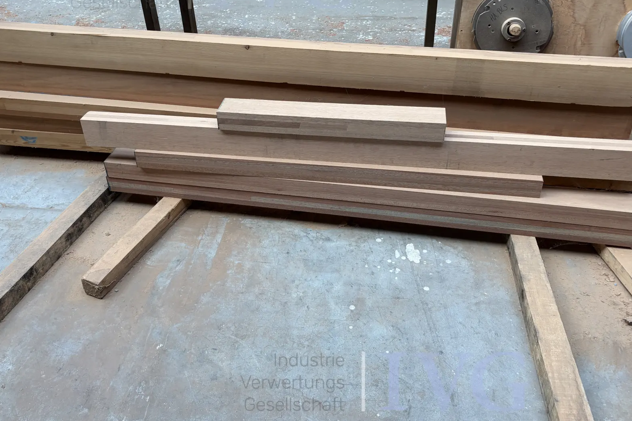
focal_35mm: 33
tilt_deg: -29.5
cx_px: 298
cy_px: 180
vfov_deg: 39.9
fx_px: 579
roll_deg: +0.6
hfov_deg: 57.2
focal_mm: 5.96
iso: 40
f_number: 1.6
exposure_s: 1/215
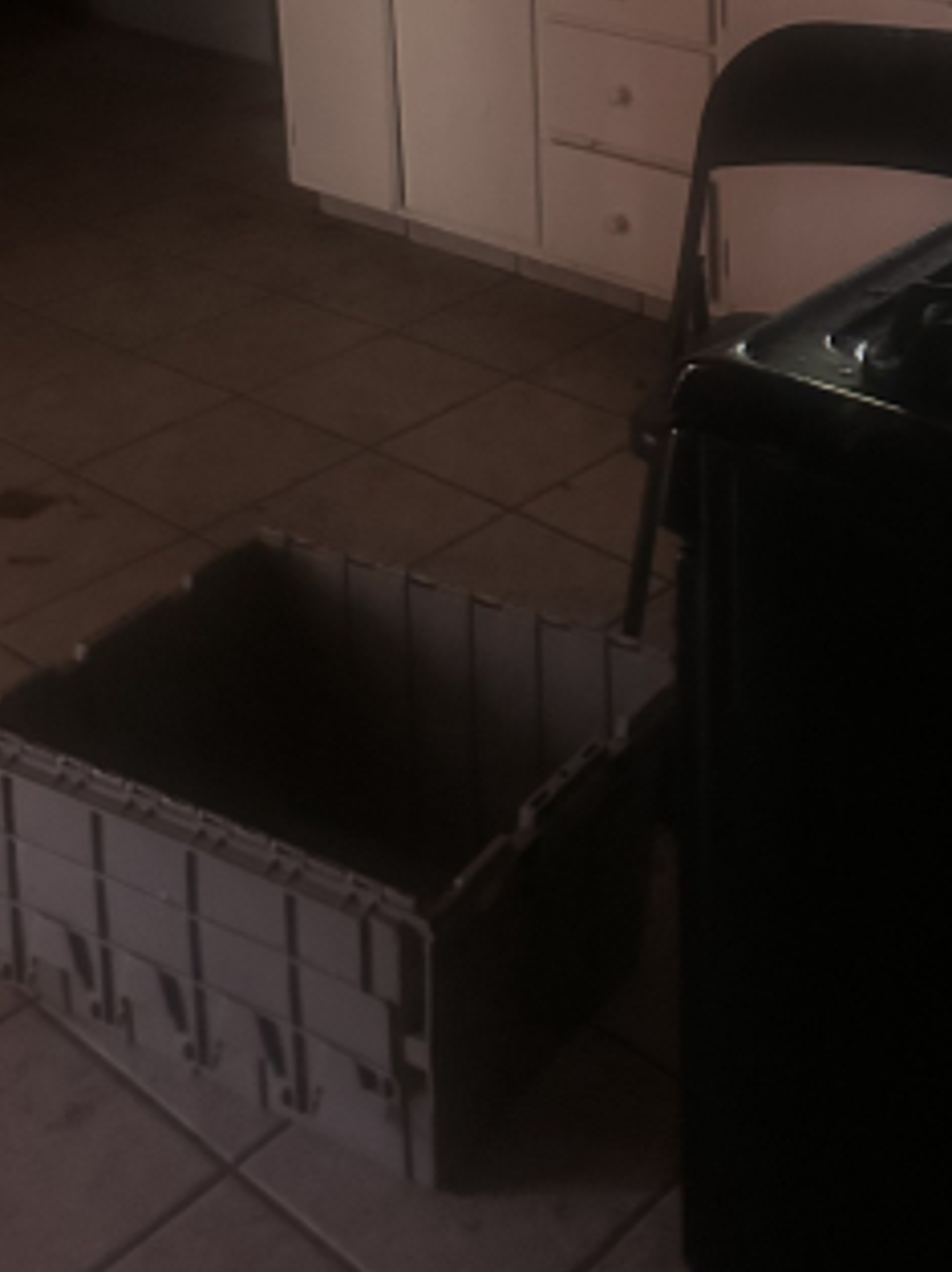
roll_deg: -0.4
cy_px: 14
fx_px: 1873
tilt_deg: -14.0
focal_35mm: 51
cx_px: 774
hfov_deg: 27.9
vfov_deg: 34.3
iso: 1000
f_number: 1.78
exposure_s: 1/35
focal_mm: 6.86
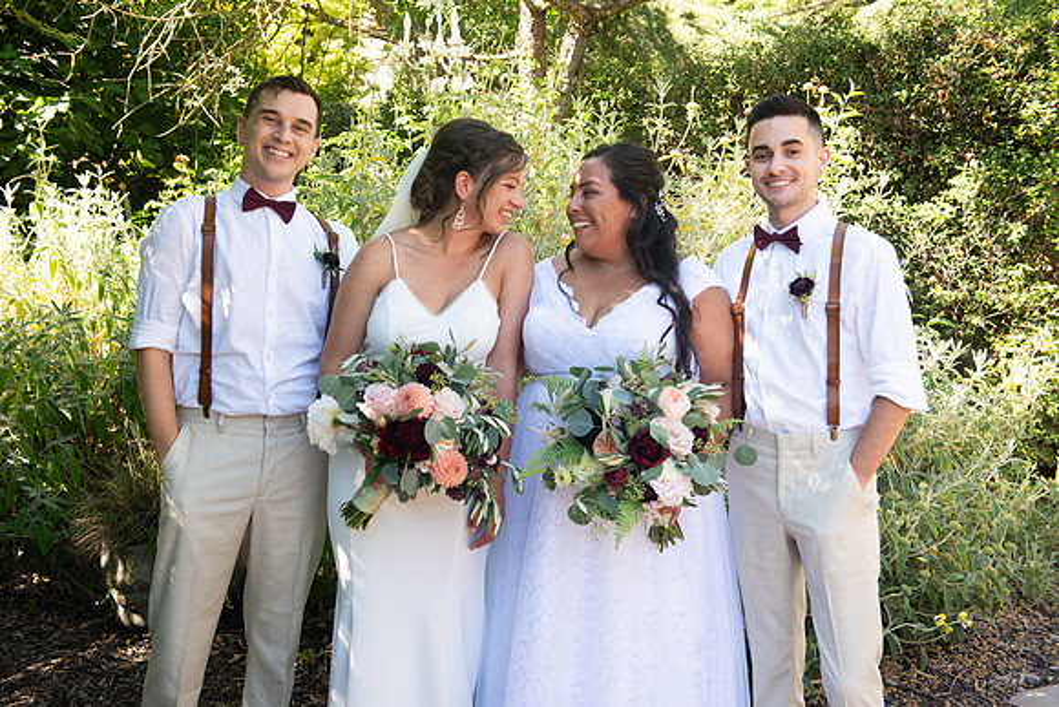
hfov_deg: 46.4
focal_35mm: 42
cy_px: 354
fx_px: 1236
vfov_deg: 31.9
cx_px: 530
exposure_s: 1/320
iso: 640
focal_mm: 42
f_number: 4.5
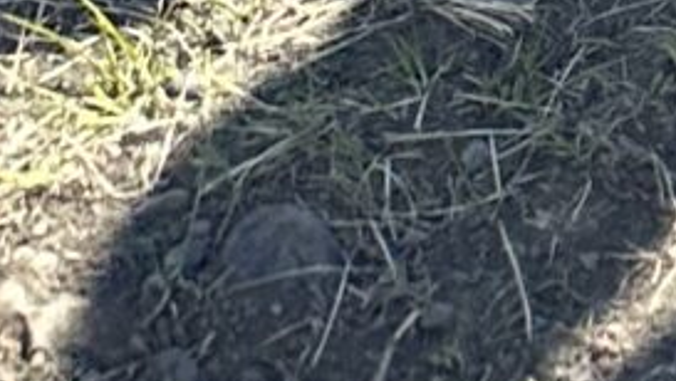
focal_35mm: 245
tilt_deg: -8.6
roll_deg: +0.0
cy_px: -2353
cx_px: 1047
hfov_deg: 8.6
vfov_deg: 3.7
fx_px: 4395
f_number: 1.78
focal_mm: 6.86
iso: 80
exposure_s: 1/4762
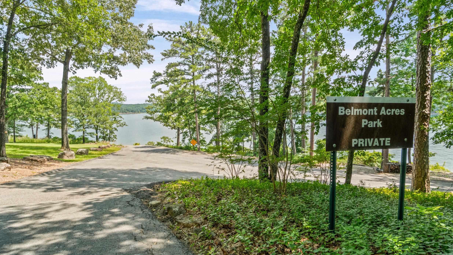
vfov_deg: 58.0
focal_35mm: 19
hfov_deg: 89.6
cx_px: 226
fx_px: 228
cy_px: 105
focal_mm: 12
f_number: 9
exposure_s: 1/40
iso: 250
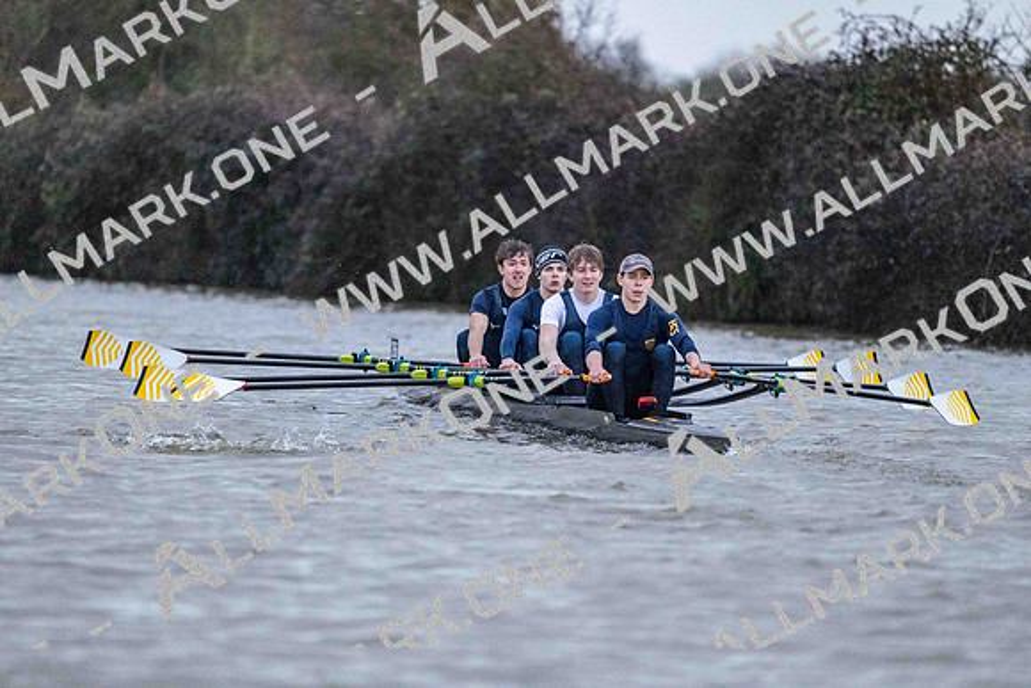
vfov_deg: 3.4
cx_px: 516
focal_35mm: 400
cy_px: 344
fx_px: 11458
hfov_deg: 5.2
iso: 12800
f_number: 4.5
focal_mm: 400
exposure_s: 1/1600
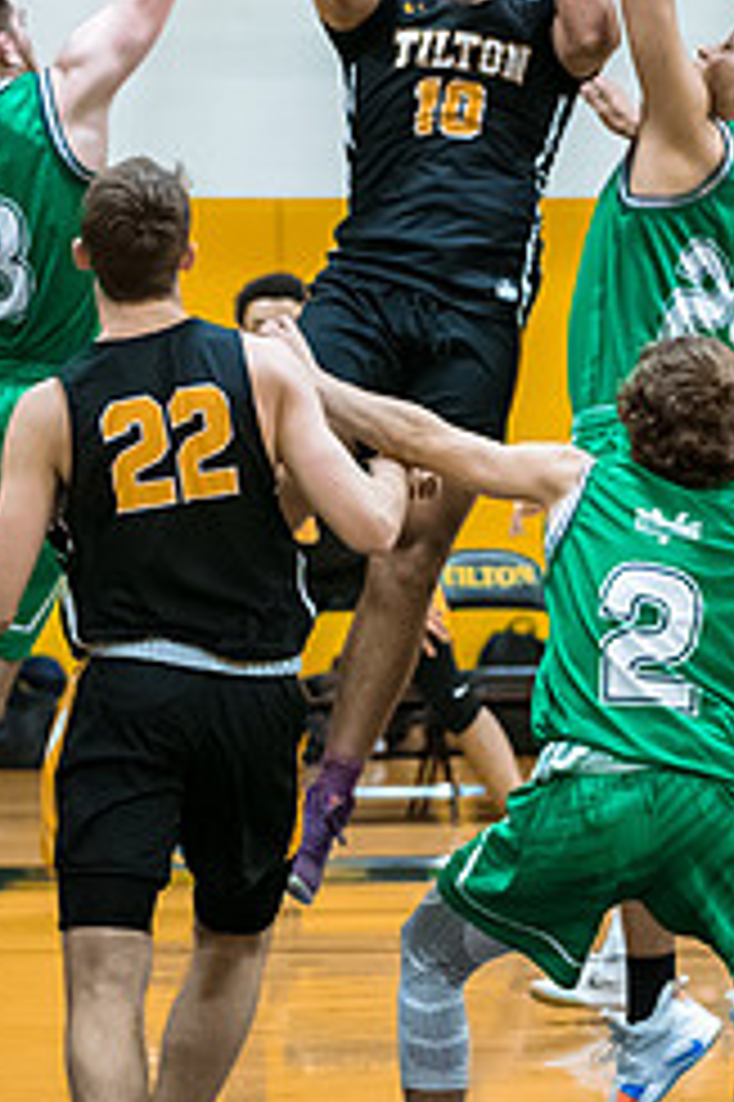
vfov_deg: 8.7
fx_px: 7258
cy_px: 324
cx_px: 392
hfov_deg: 5.8
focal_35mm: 237
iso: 3200
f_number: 2.8
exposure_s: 1/400
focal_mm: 86
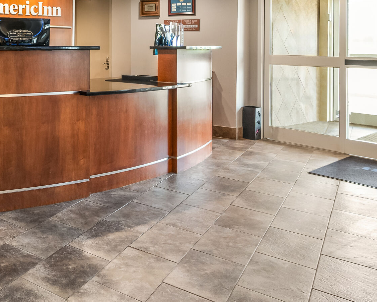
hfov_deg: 45.1
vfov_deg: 39.8
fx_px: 391
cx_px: 16
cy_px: 44
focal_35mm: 35
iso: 500
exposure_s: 1/4
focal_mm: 14
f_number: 8
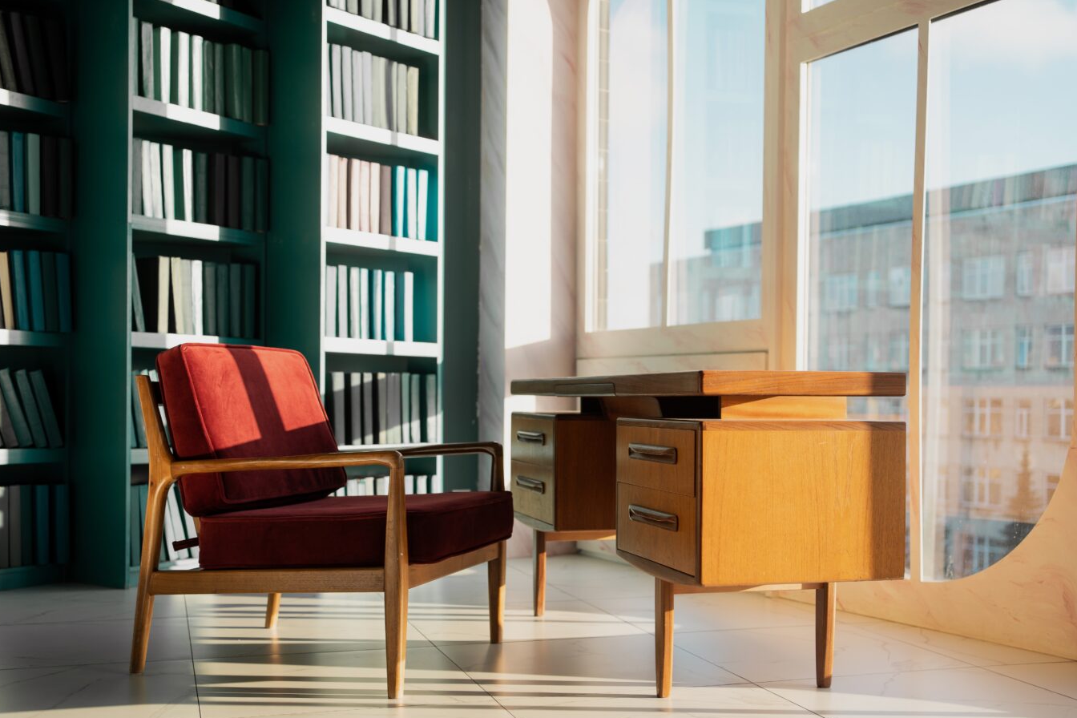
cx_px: 552
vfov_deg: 33.4
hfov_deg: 48.5
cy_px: 409
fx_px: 1197
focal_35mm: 40
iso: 100
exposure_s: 1/640
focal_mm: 35
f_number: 2.5
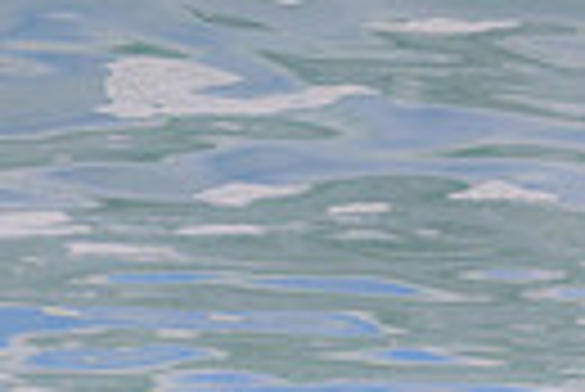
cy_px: -394
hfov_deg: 0.6
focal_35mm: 3574
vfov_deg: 0.4
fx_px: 58142
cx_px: 1089
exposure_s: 1/1250
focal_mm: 800
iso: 1800
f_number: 11
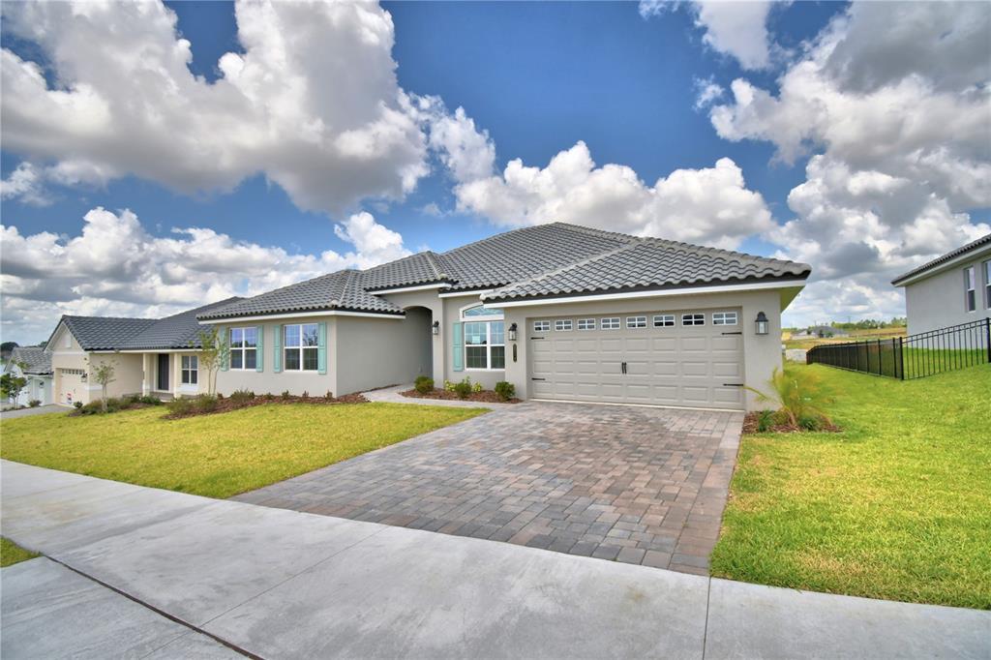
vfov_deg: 77.3
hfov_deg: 100.4
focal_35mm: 15
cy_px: 330
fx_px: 413
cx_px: 496
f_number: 4.5
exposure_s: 1/1600
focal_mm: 10
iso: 100
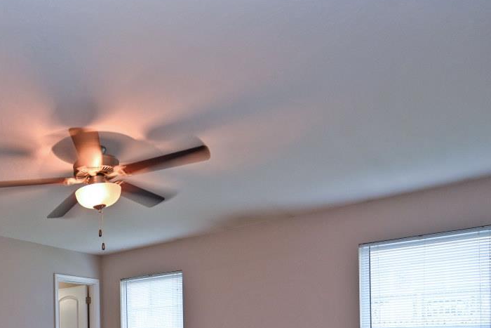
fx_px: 409
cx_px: 63
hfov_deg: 55.0
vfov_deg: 37.9
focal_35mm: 30
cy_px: 341
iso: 220
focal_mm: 14
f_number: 4
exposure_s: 1/60
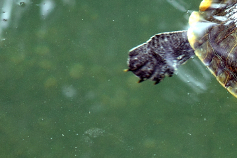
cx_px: 366
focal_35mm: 214
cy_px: 136
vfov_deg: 6.4
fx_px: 1408
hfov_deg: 9.3
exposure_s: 1/40
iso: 250
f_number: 2.8
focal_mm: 26
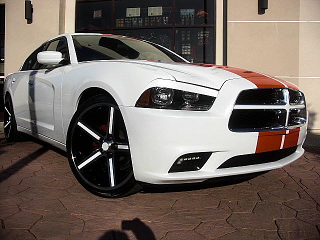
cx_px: 160
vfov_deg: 39.7
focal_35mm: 36
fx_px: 333
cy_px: 120
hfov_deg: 51.4
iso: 50
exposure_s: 1/250
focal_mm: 6.3
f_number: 7.9
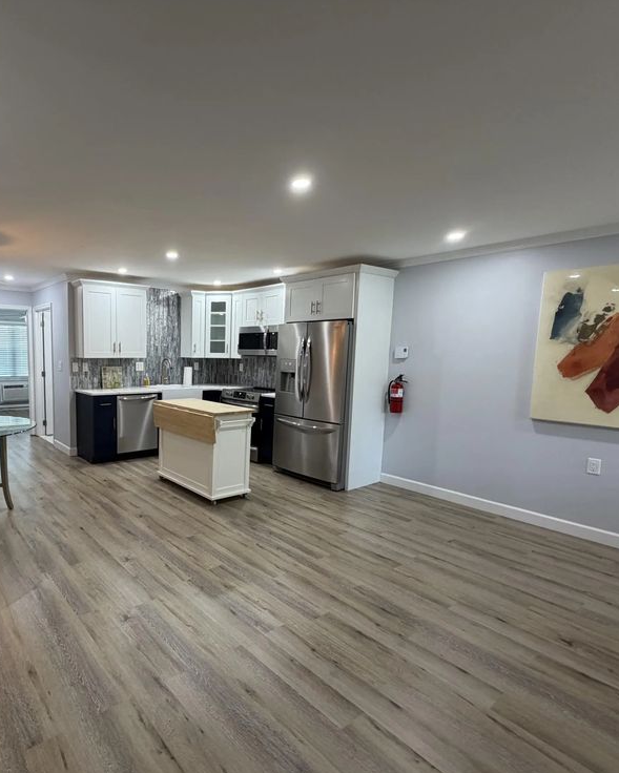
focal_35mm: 19
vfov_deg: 83.2
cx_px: 187
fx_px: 435
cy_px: 400
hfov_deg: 68.1
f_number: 2.2
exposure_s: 1/60
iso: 250
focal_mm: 2.22
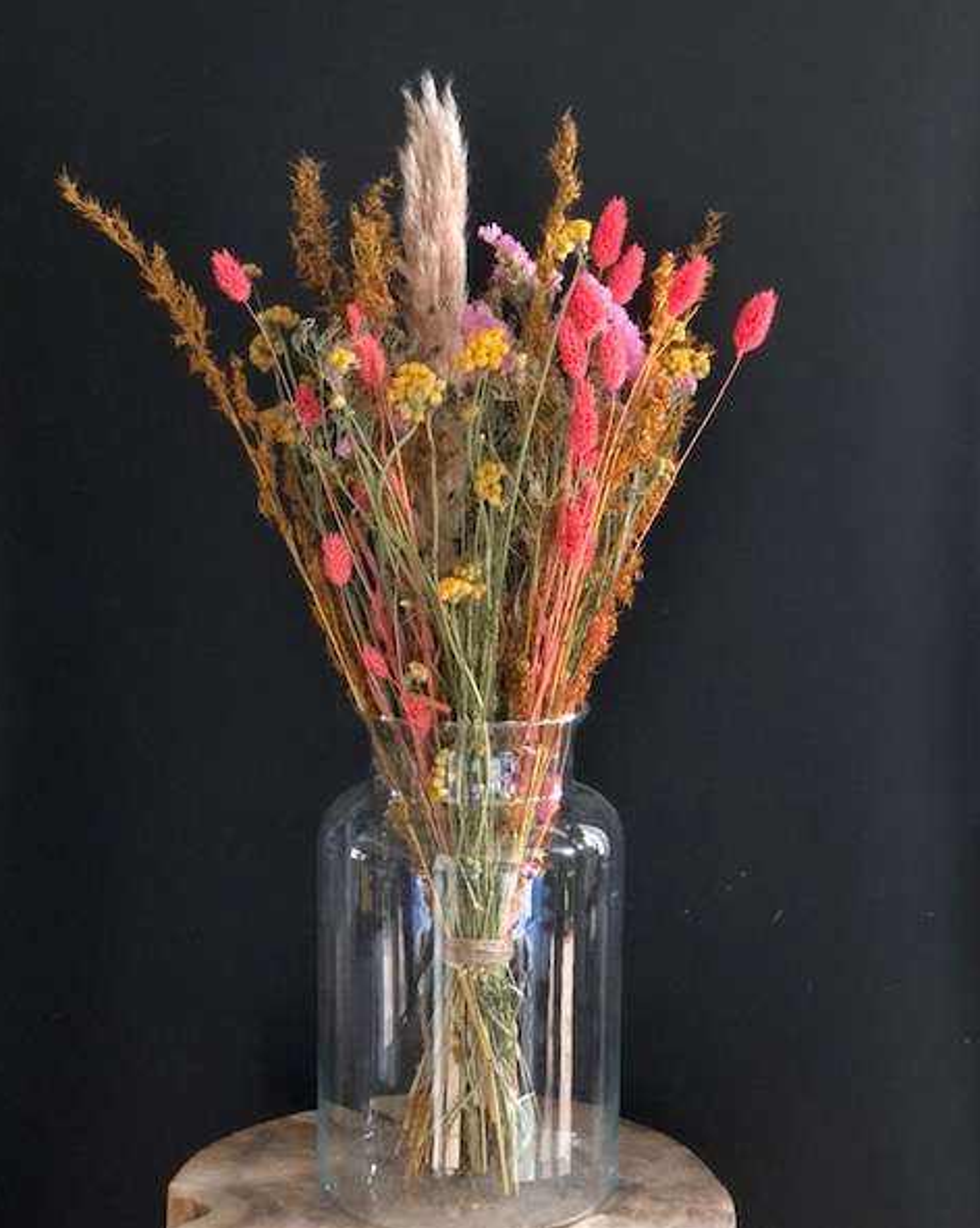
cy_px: 644
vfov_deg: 34.2
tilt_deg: -7.0
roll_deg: -0.5
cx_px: 486
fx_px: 1996
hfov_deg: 27.6
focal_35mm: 55
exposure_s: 1/8
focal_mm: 6
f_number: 2.4
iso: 250
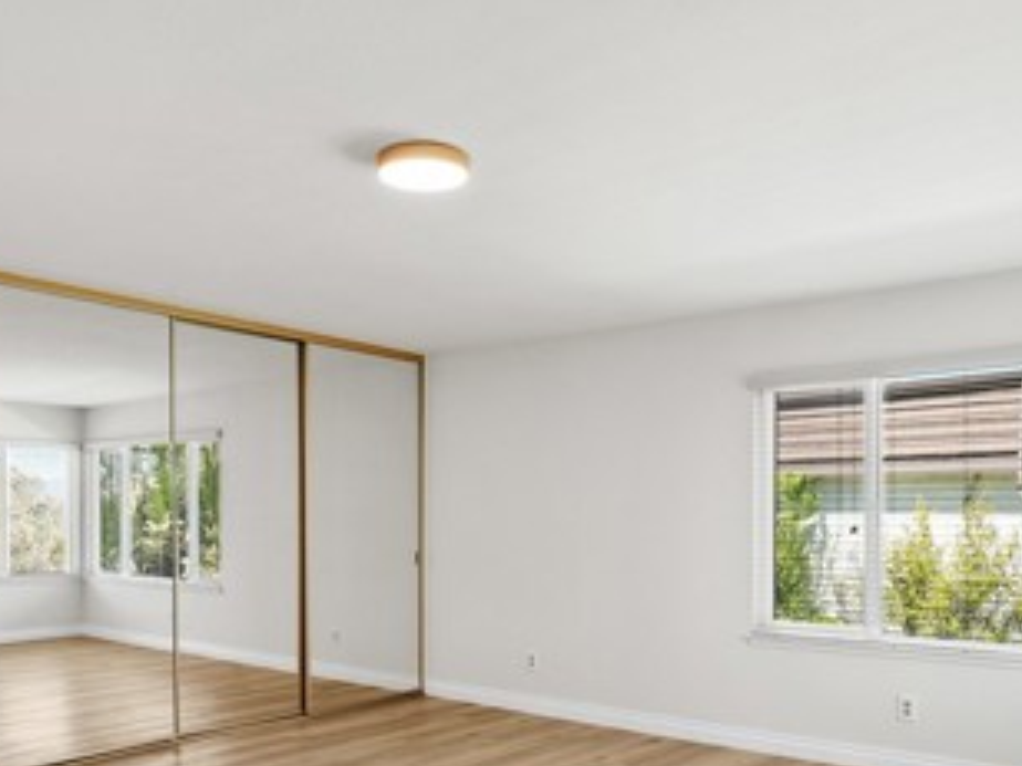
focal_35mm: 33
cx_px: 428
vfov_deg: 42.4
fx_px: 974
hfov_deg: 55.1
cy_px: 512
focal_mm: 16.5
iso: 1600
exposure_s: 1/30
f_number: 8
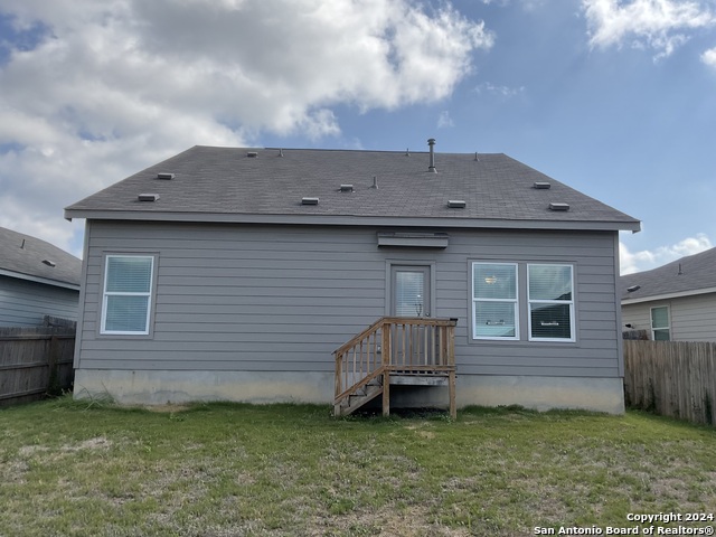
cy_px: 268
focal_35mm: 29
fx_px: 600
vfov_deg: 48.2
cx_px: 358
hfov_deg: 61.7
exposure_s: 1/2227
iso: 16
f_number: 1.8
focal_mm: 3
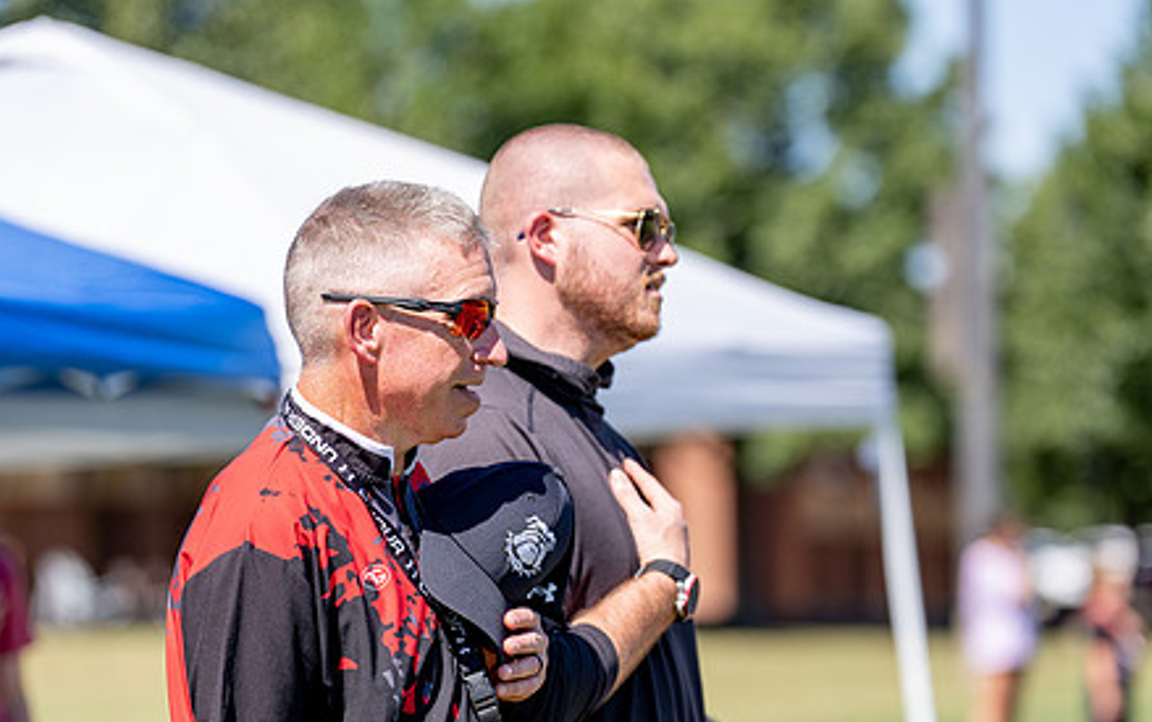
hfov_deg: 10.5
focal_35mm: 200
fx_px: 6283
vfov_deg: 6.6
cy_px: 475
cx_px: 531
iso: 100
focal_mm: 137
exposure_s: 1/1250
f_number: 2.8
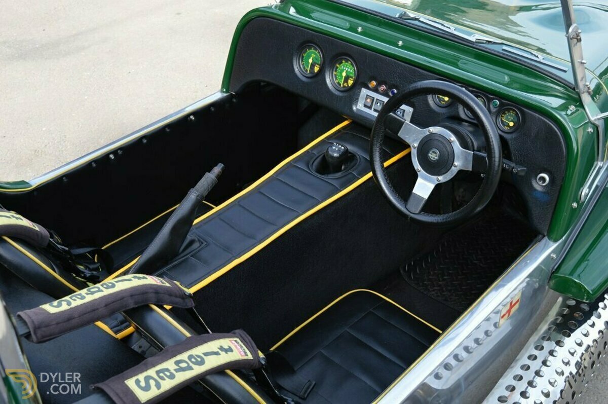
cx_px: 304
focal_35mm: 42
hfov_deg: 46.4
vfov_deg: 31.8
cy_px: 202
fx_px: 708
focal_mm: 28
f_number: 5.6
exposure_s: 1/125
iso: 140
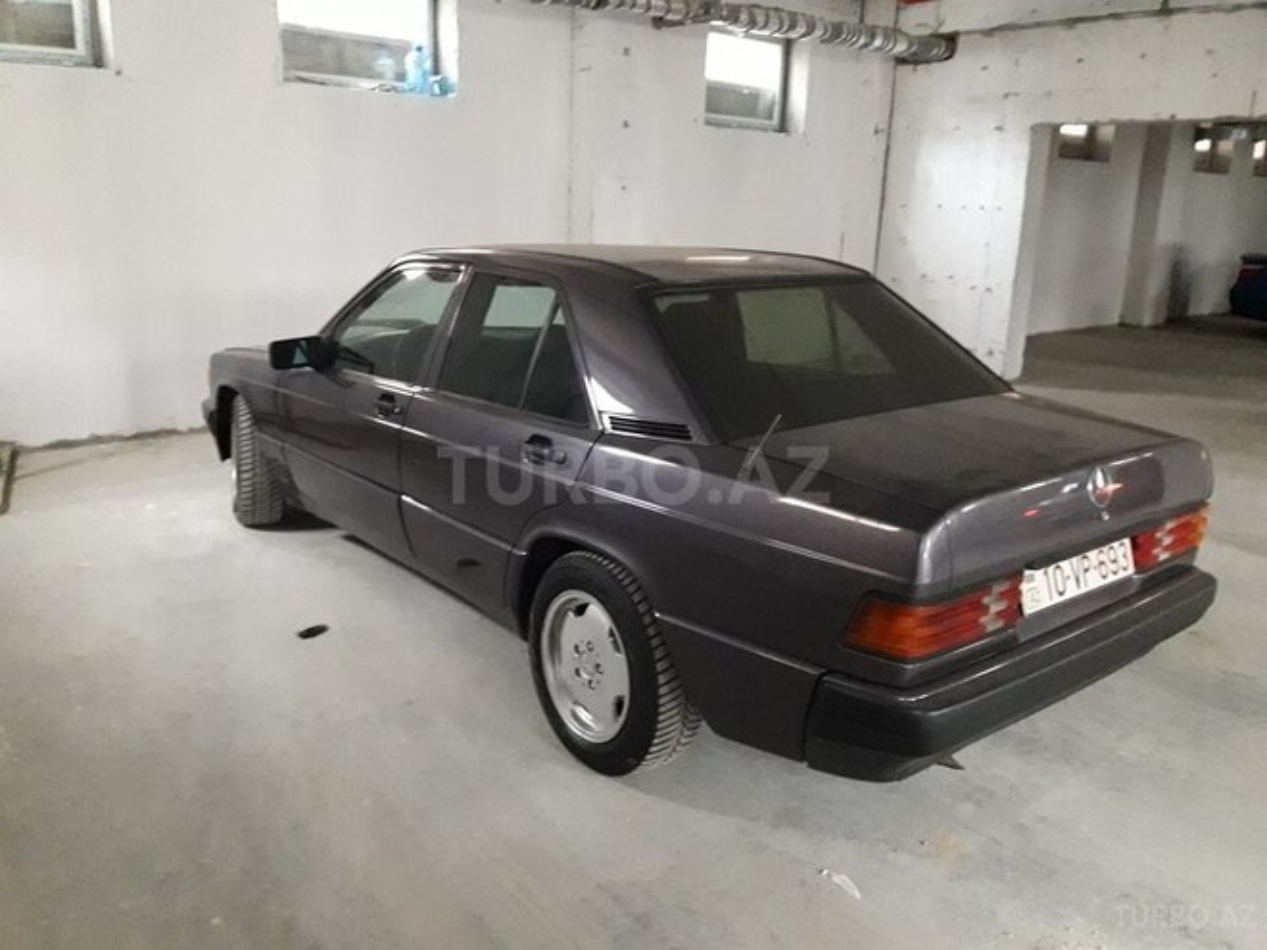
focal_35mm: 28
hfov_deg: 63.4
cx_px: 634
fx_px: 1025
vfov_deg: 49.7
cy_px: 475
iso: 800
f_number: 1.9
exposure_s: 1/17
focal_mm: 3.7
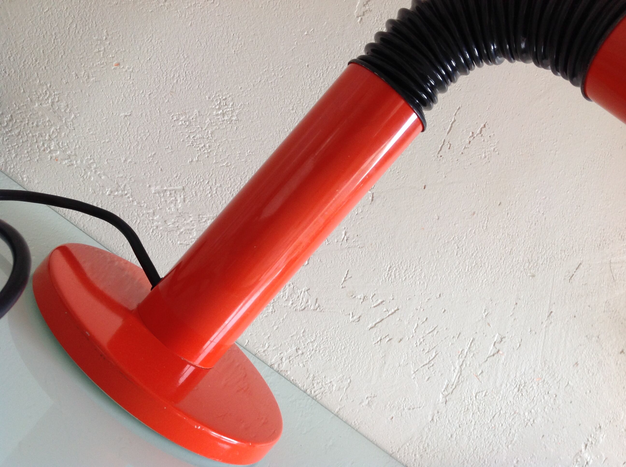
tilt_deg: -1.0
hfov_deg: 52.7
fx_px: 632
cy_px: 234
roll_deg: -41.3
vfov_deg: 40.6
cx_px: 313
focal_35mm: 35
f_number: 2.4
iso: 64
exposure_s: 1/15
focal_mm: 4.28
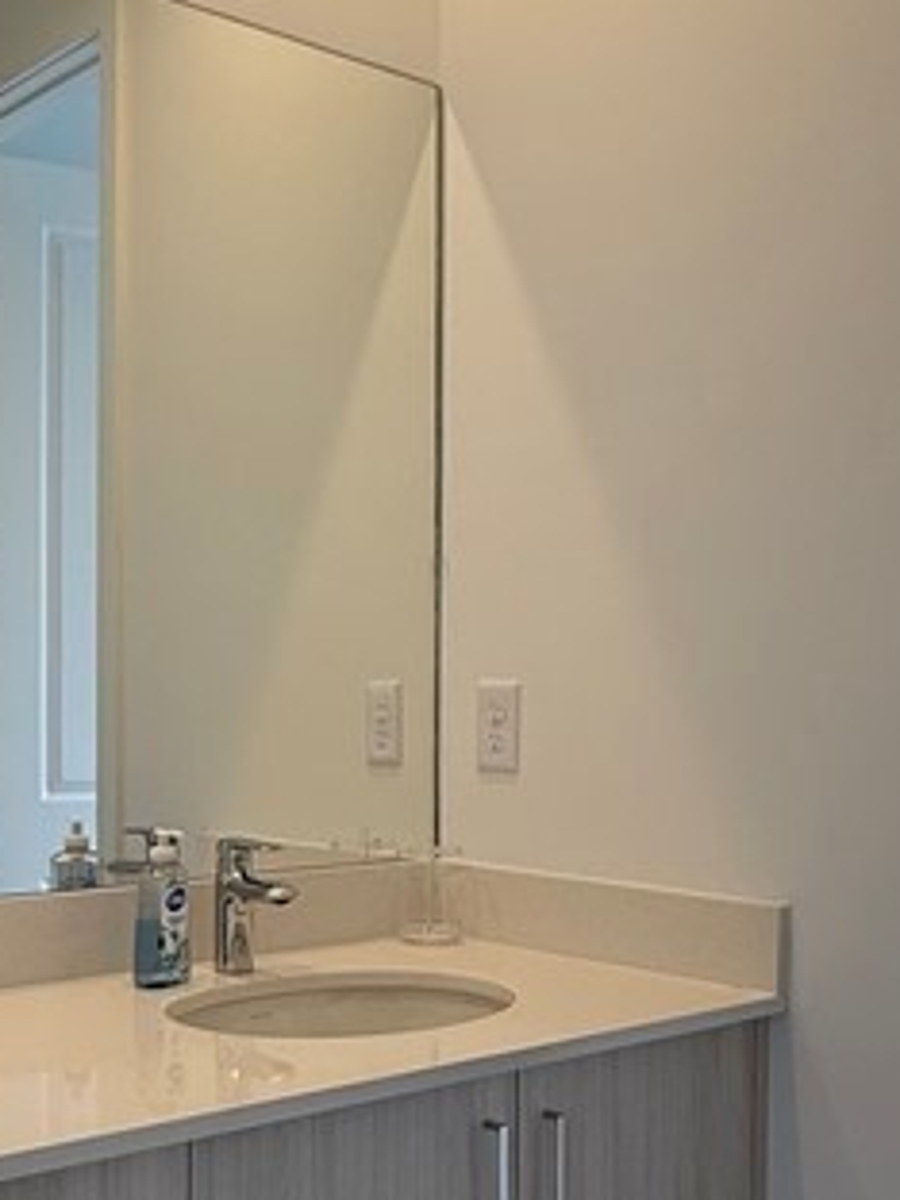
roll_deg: -0.9
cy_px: 735
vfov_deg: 41.0
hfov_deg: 31.4
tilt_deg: -0.7
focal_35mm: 46
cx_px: 342
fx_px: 1595
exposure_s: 1/120
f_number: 2.2
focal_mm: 2.22
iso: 100
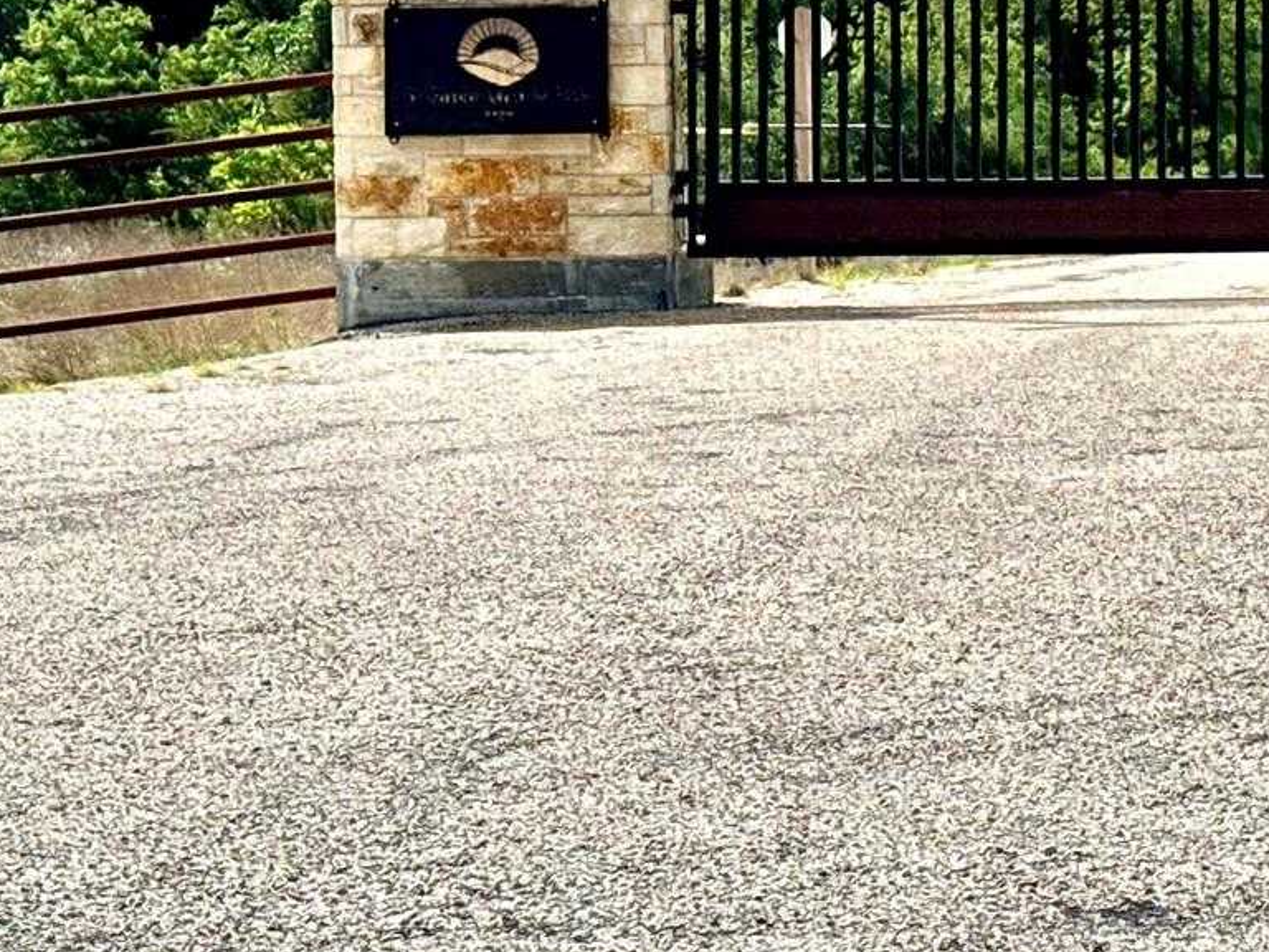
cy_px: -144
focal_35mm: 128
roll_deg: -0.2
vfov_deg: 11.4
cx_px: 1601
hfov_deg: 14.8
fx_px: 4692
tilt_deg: -1.2
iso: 64
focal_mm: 6.76
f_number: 1.78
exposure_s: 1/10526
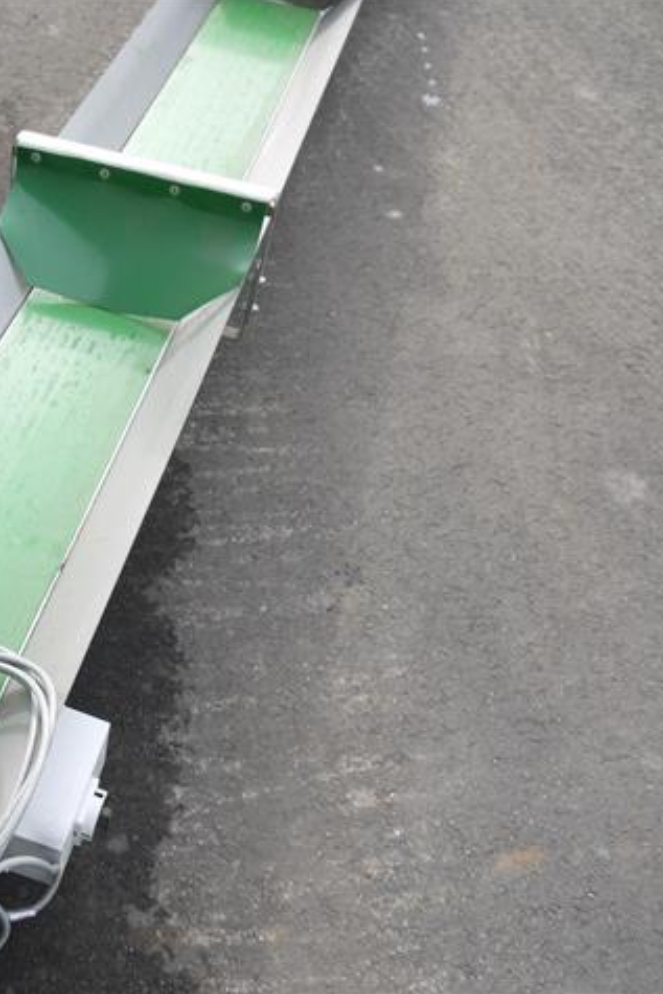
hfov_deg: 30.4
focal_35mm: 42
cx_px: 59
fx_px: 1159
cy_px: 494
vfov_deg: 46.4
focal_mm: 15
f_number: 5
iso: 100
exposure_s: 1/200
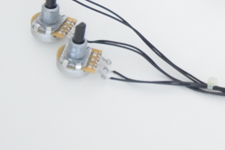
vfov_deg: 6.8
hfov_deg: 10.1
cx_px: 237
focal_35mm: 201
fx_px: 1256
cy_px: -26
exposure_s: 1/320
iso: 6400
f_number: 5
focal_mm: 52
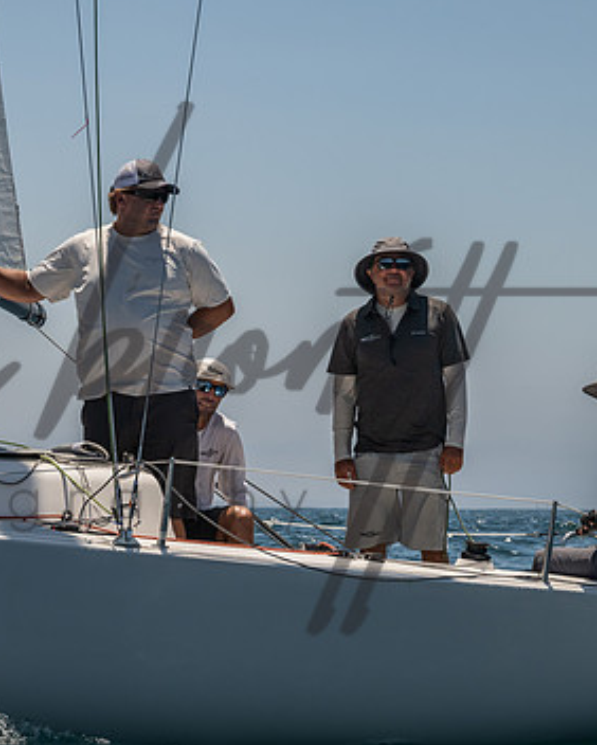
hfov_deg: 13.3
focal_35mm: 116
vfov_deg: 16.6
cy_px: 342
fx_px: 2560
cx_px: 228
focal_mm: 72
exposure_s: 1/1000
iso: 640
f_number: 9
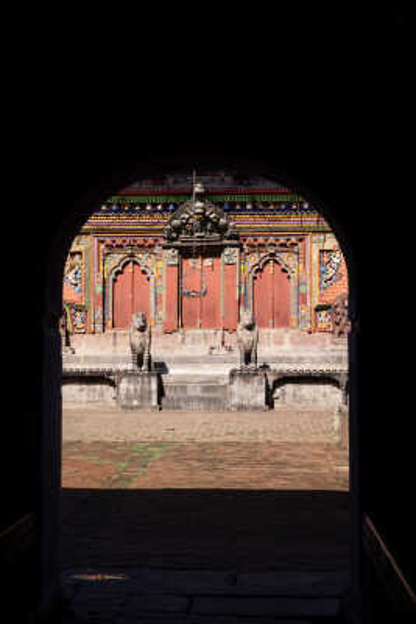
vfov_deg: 28.8
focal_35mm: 70
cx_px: 208
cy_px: 312
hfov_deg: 19.5
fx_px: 1212
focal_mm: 70
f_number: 9
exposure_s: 1/100
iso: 50
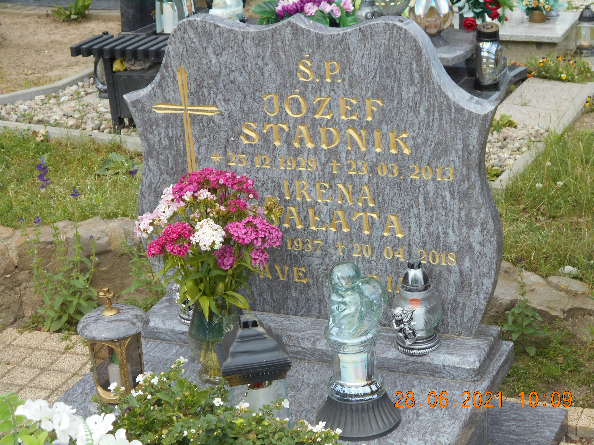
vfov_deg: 19.4
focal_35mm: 76
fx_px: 1304
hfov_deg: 25.7
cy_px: 222
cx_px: 297
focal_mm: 13.5
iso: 80
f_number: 5.8
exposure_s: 1/160
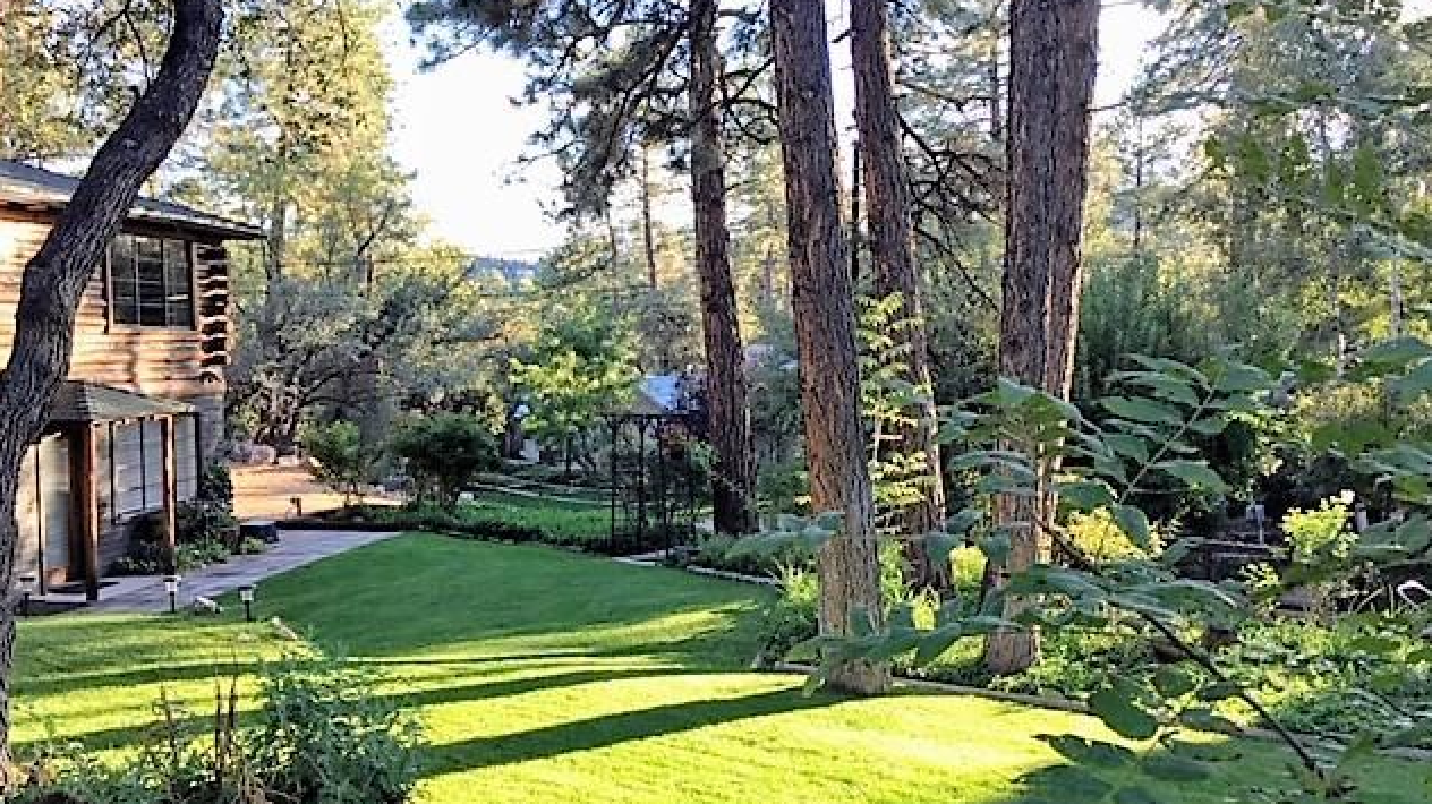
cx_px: 721
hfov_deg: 61.0
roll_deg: -0.8
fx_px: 1215
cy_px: 439
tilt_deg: -4.2
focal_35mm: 32
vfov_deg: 36.6
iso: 32
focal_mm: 4.15
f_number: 2.2
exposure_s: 1/120
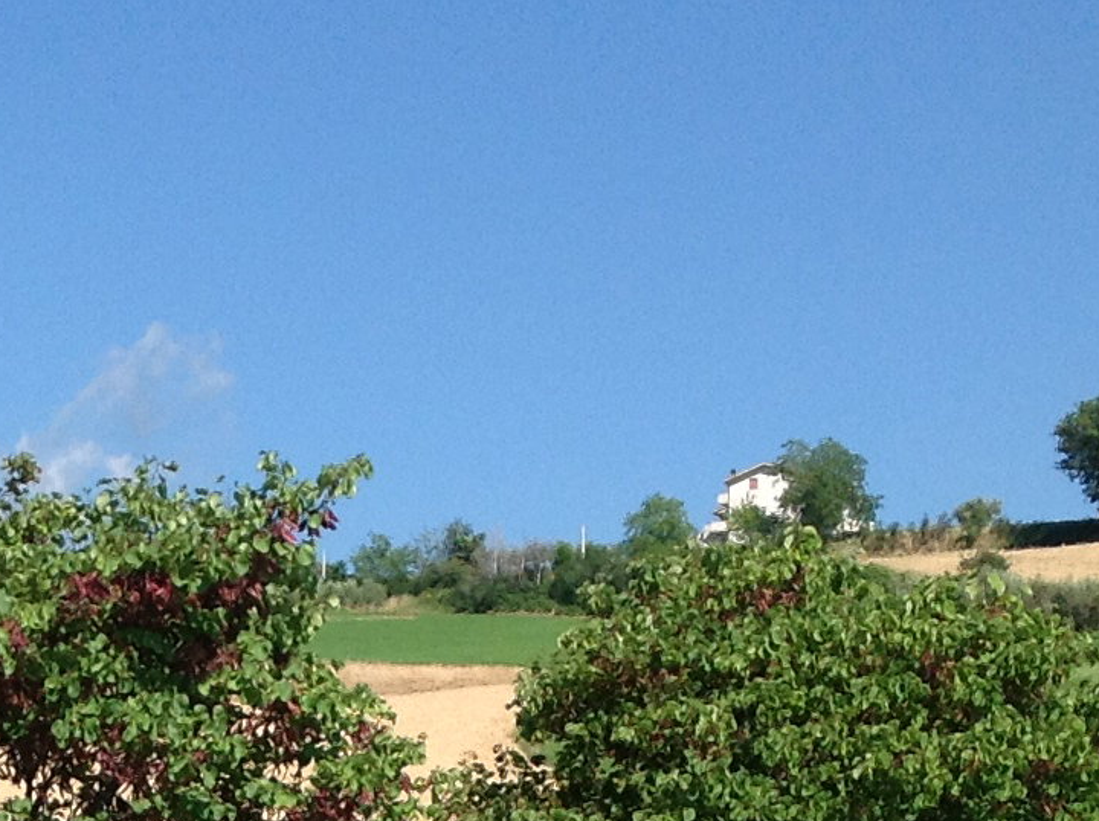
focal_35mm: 126
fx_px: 3995
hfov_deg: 15.5
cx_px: 102
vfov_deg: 11.2
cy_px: 1329
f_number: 2.4
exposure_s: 1/1681
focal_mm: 4.28
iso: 50
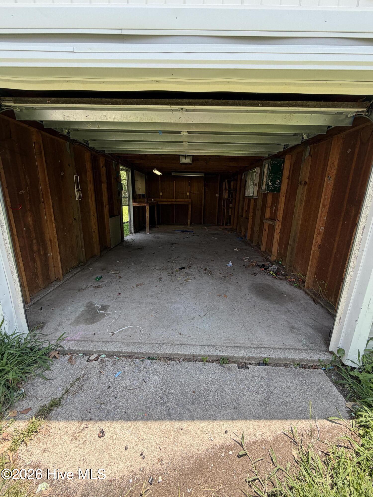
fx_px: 201
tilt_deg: -13.8
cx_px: 186
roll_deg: -0.9
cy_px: 248
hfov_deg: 85.7
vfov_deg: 102.1
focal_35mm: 14
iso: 40
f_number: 2.2
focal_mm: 2.22
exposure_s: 1/243
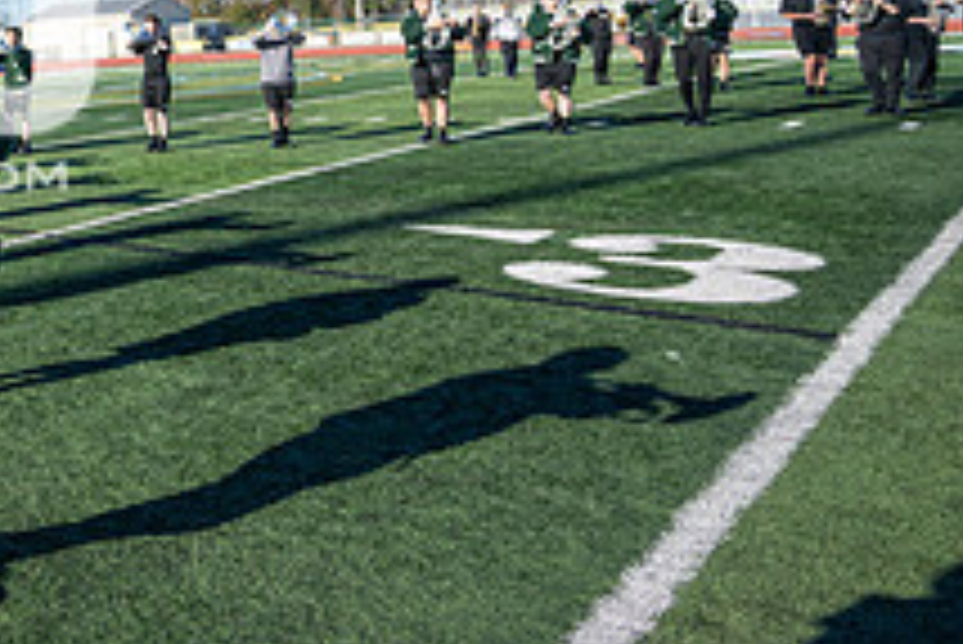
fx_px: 1017
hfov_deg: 36.4
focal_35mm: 38
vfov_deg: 32.6
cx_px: -243
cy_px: 16
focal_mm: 14
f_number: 4
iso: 160
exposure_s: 1/2000
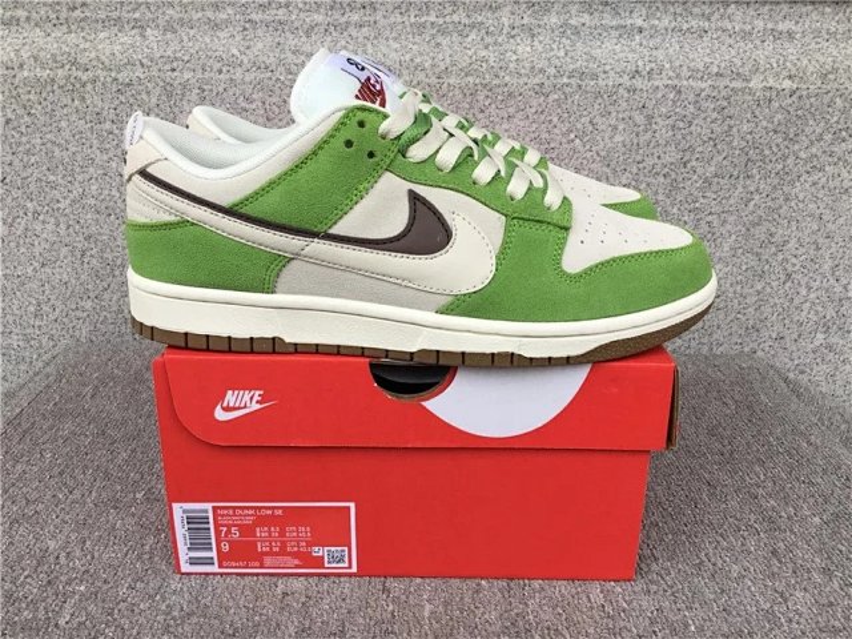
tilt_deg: -18.8
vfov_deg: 45.4
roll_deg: -0.5
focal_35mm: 31
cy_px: 320
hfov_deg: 58.4
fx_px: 763
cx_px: 426
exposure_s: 1/60
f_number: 2.4
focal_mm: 3.3
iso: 25
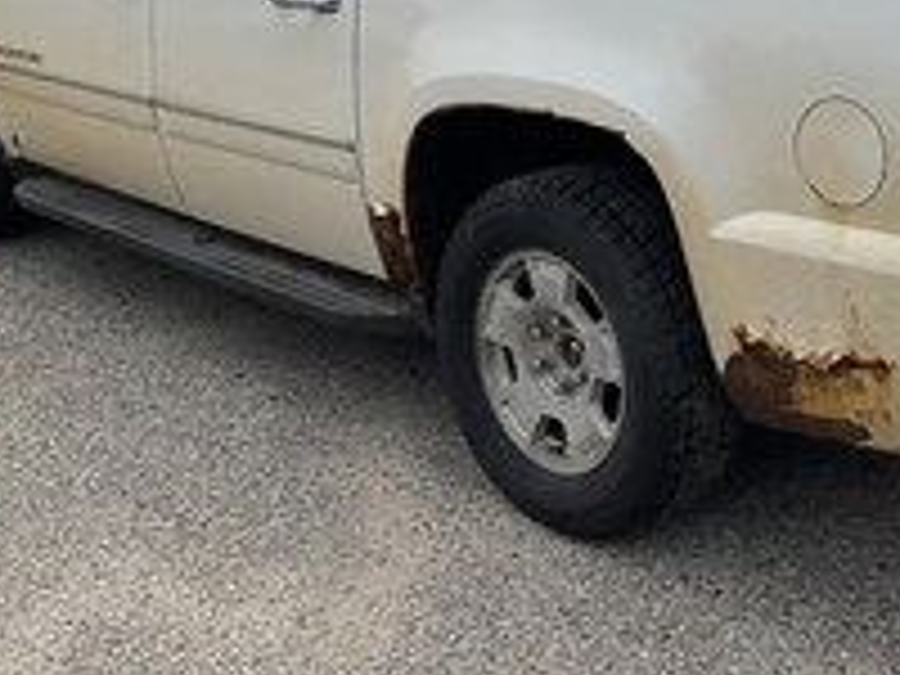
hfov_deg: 32.5
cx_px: 693
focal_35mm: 58
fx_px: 1508
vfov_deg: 24.3
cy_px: 22
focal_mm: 3
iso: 25
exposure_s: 1/1035
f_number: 1.8
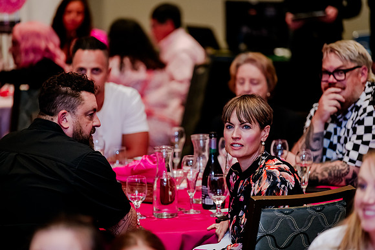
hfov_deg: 11.8
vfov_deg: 7.9
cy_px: 125
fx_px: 1820
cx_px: 188
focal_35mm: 175
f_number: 2.8
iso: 5000
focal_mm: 170
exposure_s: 1/160
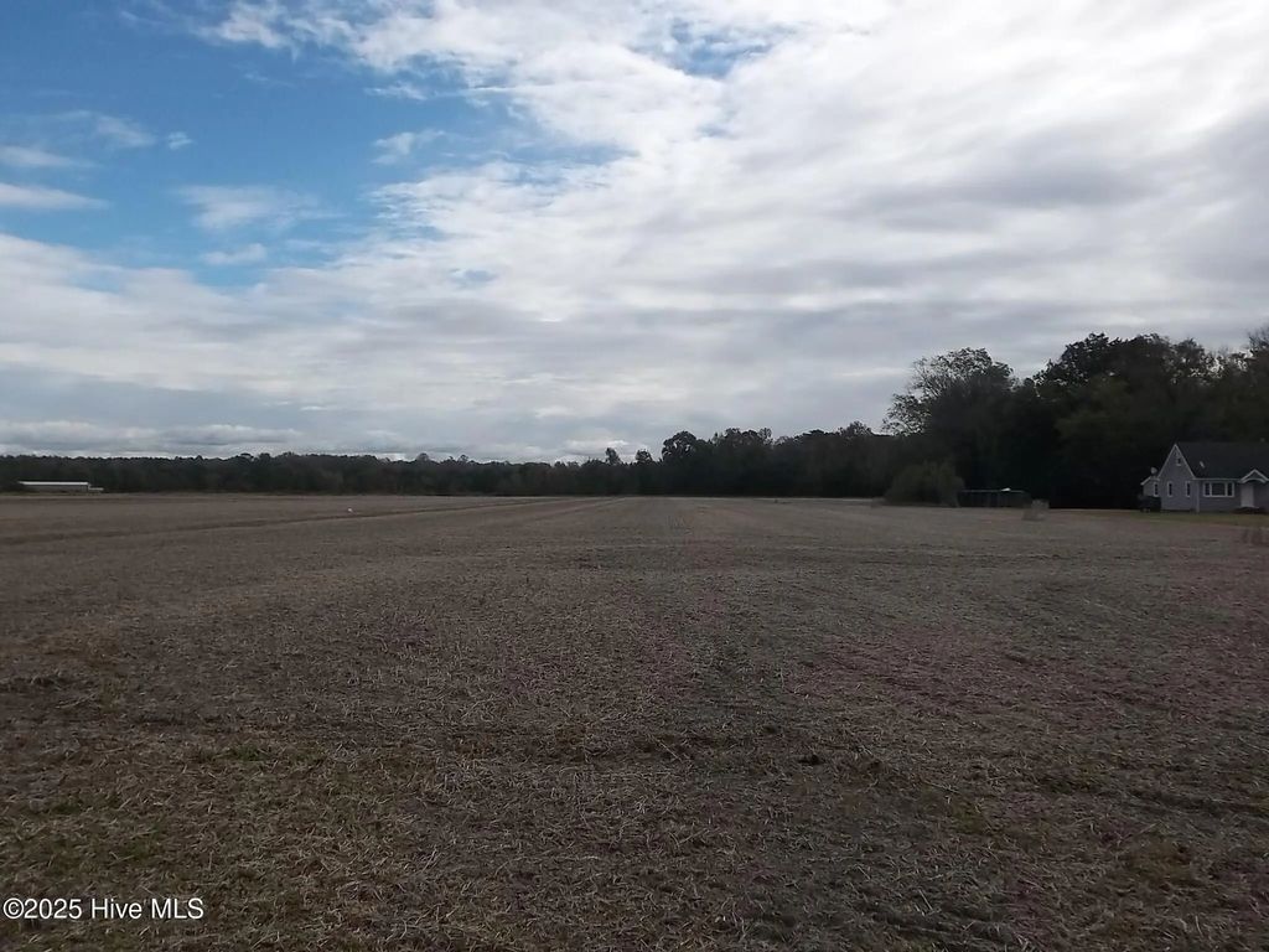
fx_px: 1173
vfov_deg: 44.2
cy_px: 476
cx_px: 634
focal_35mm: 32
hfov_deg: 56.8
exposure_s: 1/250
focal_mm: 5.7
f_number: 9.4
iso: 80
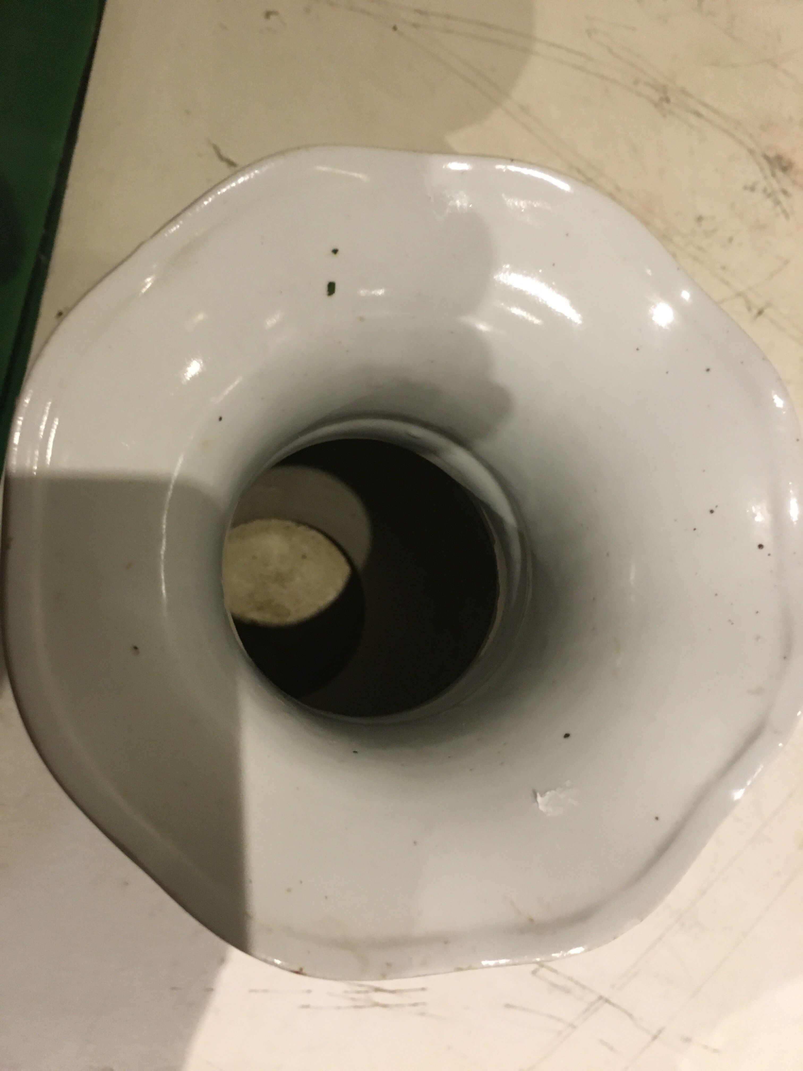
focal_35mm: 29
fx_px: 897
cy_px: 536
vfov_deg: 61.7
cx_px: 402
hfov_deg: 48.2
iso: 200
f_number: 2.2
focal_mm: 4.15
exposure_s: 1/20
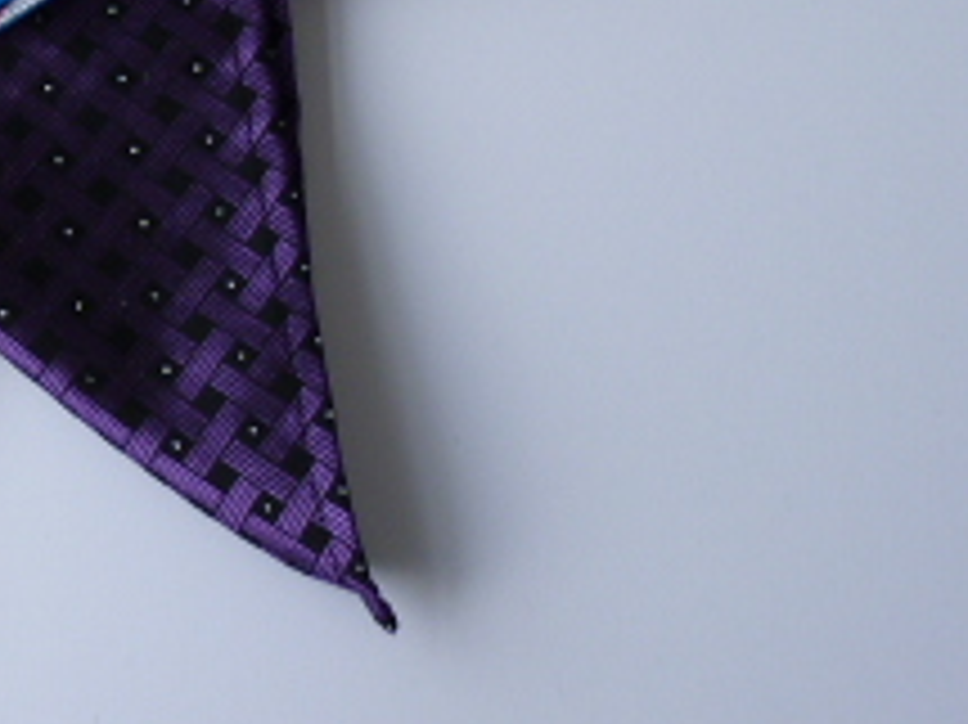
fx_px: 3242
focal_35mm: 116
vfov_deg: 12.3
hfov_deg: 16.3
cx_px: -216
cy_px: -243
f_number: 3
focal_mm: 6.9
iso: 100
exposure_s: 1/25
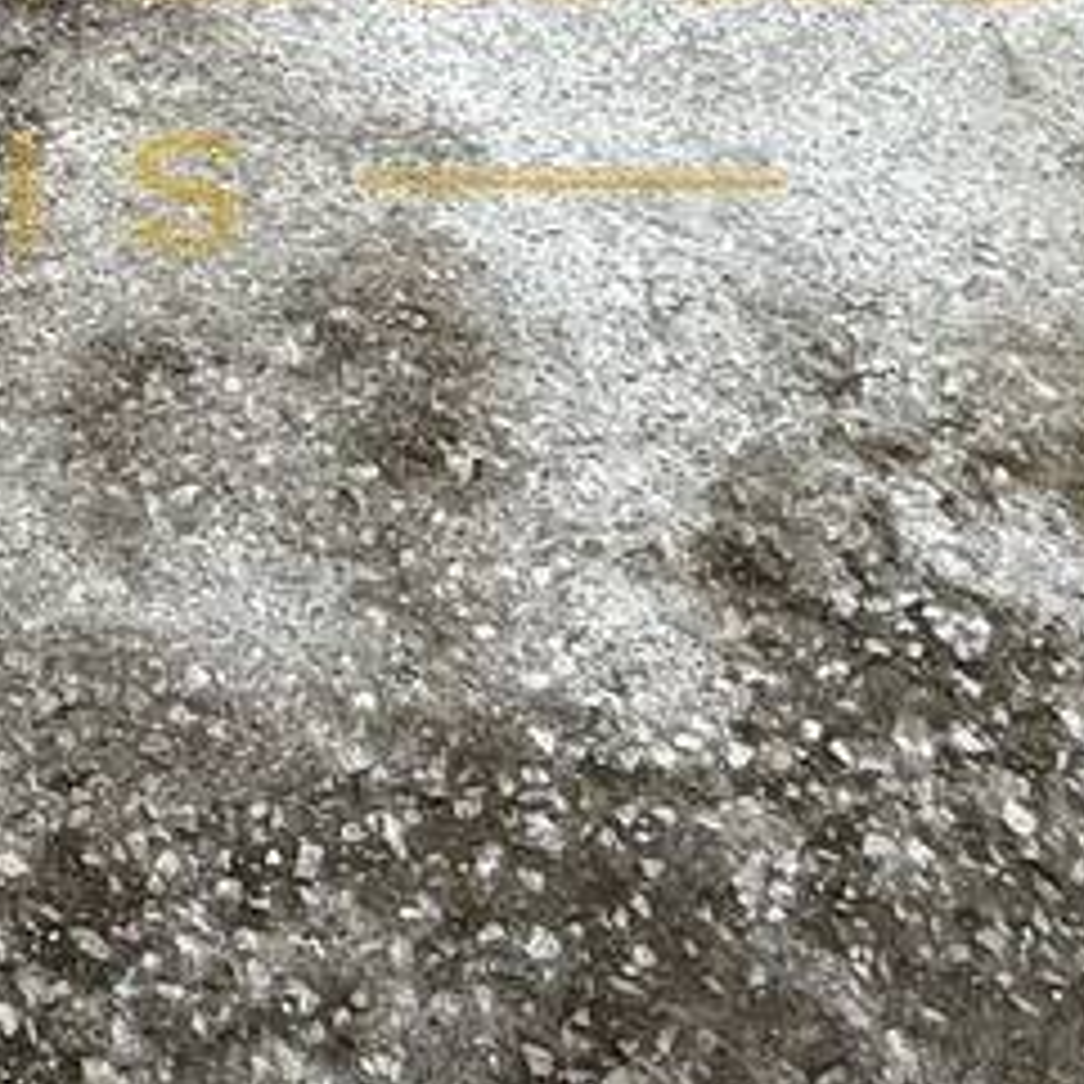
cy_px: -751
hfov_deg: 21.0
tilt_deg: -22.9
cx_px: -364
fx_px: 2622
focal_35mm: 74
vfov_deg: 19.0
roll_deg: +0.7
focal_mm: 2.22
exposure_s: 1/760
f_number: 2.2
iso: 50
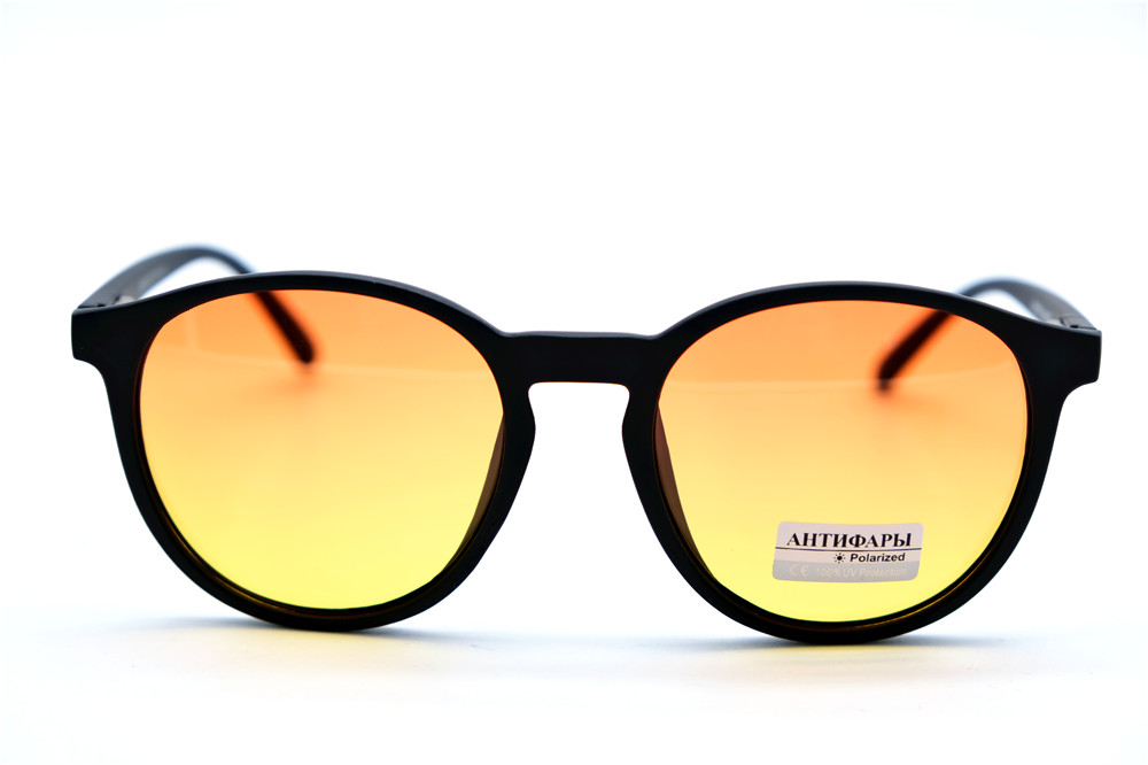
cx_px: 574
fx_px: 2423
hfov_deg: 26.7
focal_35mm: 76
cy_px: 382
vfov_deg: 17.9
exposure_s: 1/120
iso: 160
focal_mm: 50.5
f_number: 5.6
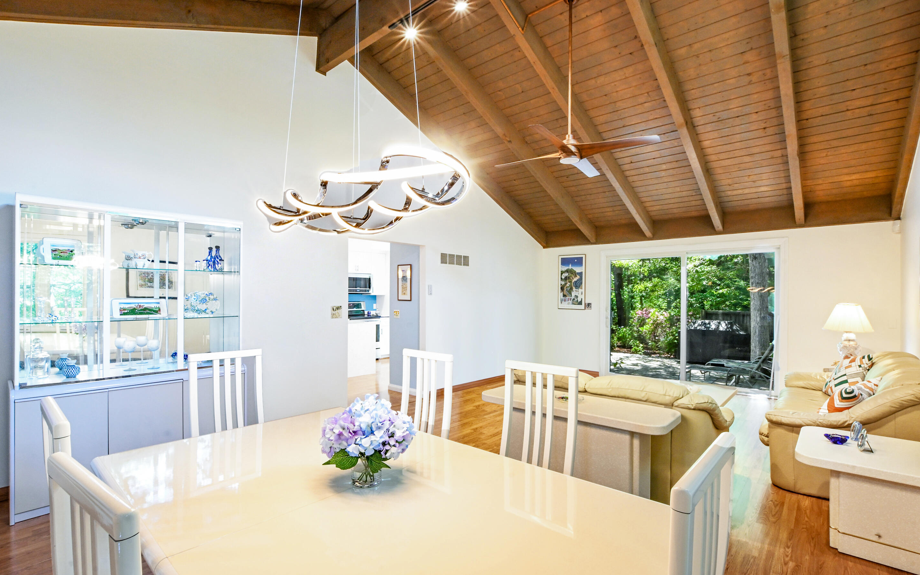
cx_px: 459
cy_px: 291
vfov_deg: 71.3
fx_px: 401
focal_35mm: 16
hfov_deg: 97.8
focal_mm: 10
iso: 500
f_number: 14
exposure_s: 1/20
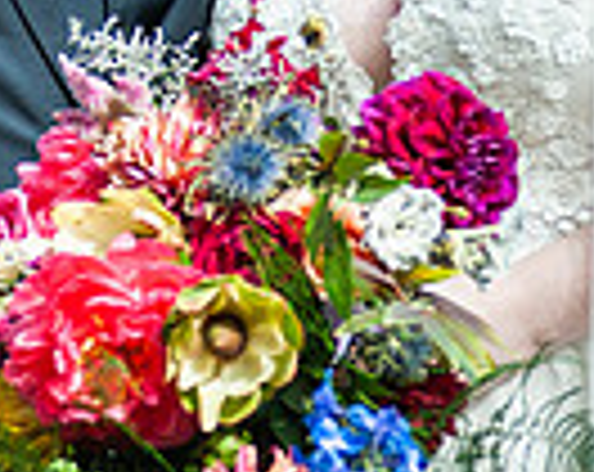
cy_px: -220
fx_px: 12314
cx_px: -58
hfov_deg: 2.8
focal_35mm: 702
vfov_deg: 2.2
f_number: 2.8
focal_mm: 170
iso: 200
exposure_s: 1/640
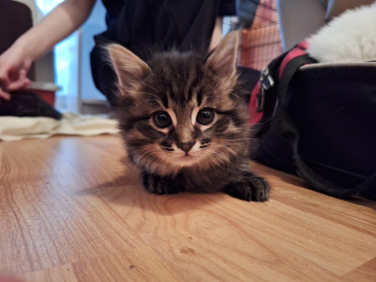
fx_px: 250
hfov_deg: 73.9
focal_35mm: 23
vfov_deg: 58.9
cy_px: 141
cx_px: 188
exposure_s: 1/10
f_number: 1.8
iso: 1250
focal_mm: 5.54
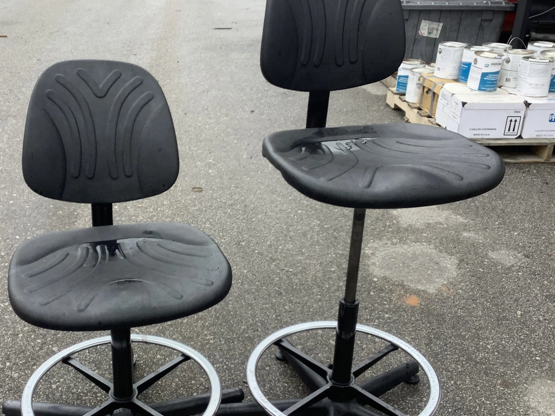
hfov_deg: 42.7
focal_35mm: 44
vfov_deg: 32.8
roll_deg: -1.7
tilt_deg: -25.6
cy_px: 243
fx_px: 706
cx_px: 214
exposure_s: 1/119
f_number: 2.4
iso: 25
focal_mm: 3.3
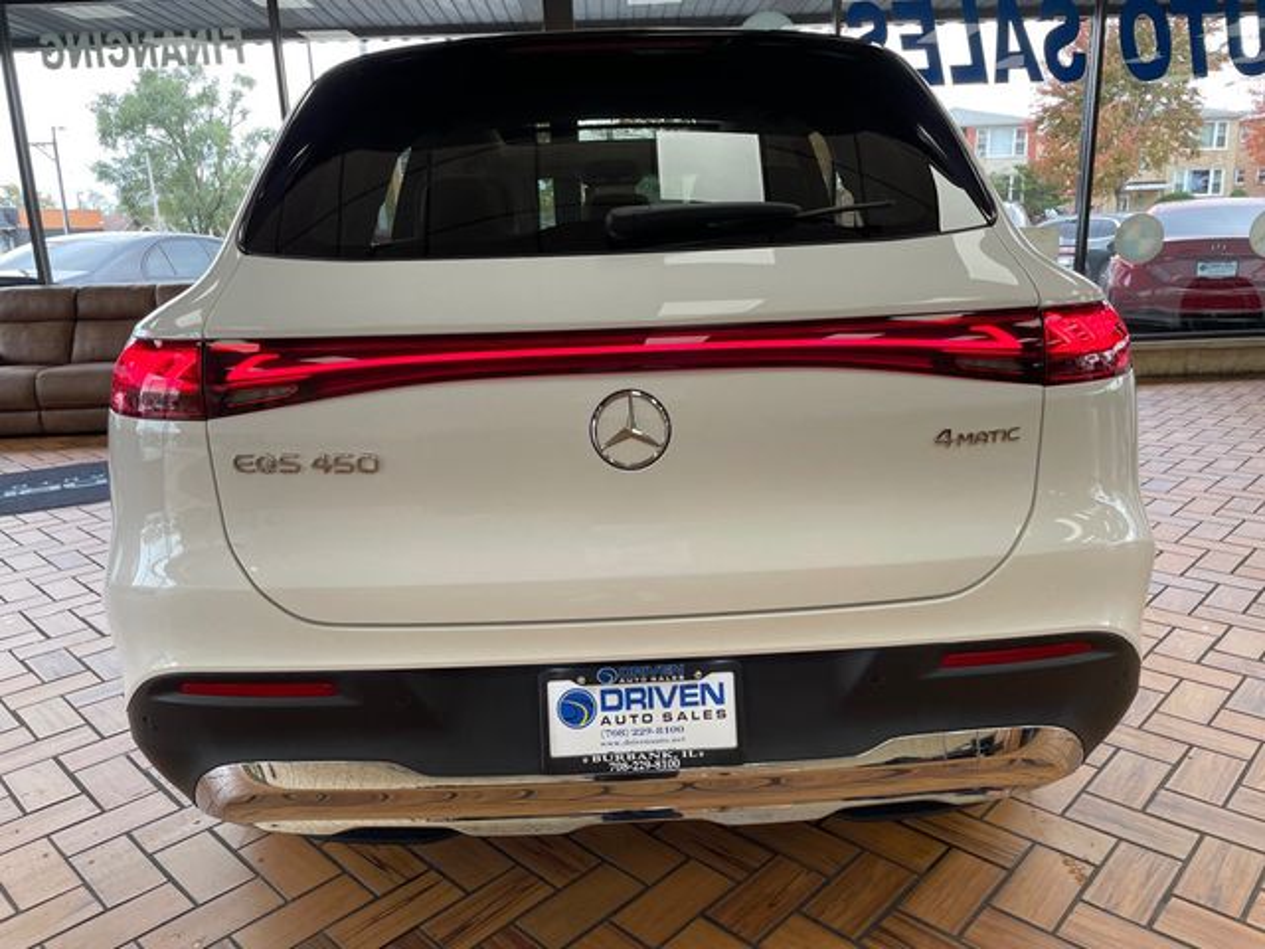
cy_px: 474
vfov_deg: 53.1
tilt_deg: -14.5
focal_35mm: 26
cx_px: 632
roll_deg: +1.8
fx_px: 950
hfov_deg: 67.3
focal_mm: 4.2
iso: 32
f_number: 1.6
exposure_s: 1/120
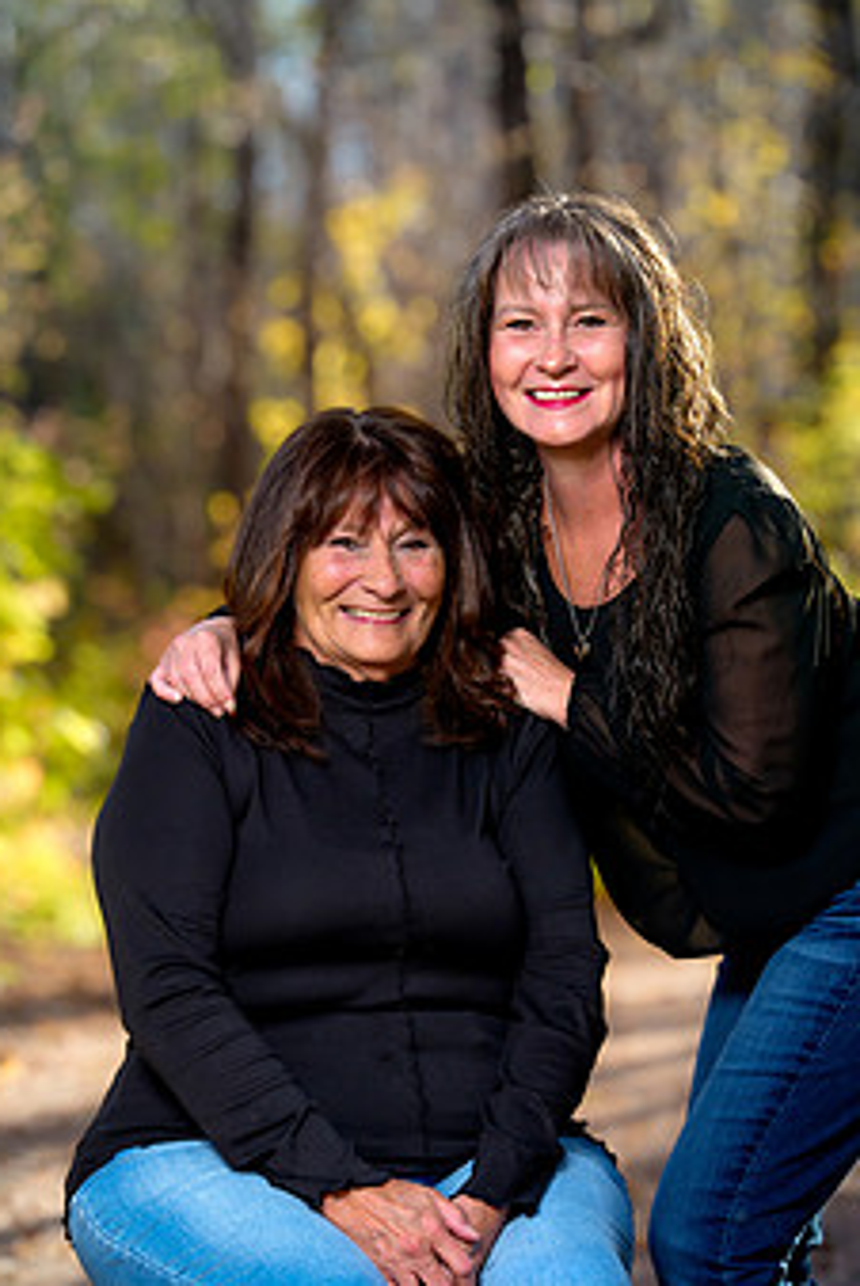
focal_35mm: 133
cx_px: 426
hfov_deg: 10.3
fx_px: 4756
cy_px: 822
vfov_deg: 15.4
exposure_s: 1/160
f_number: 3.2
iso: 640
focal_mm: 100
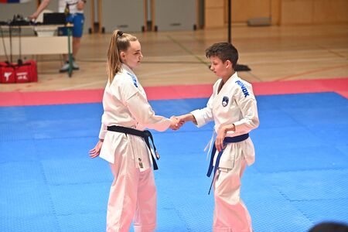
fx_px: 1179
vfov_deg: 11.2
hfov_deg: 16.8
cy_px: 116
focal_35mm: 122
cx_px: 174
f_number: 2.8
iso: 2000
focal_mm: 122
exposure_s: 1/3200
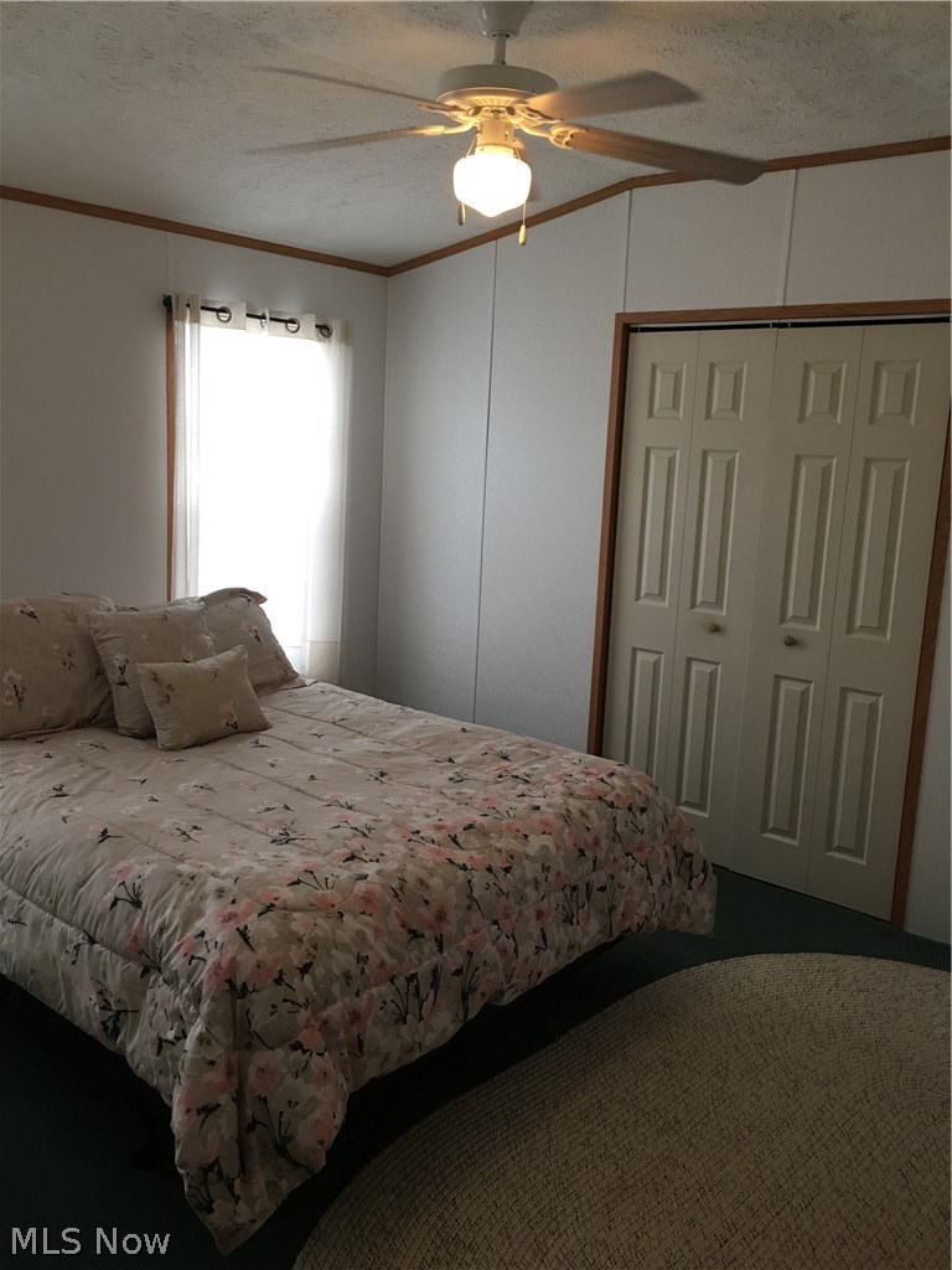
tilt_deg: -8.5
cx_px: 476
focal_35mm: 29
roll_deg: -3.4
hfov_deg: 48.2
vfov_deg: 61.7
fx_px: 1063
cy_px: 635
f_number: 2.2
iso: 50
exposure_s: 1/15
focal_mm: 4.15
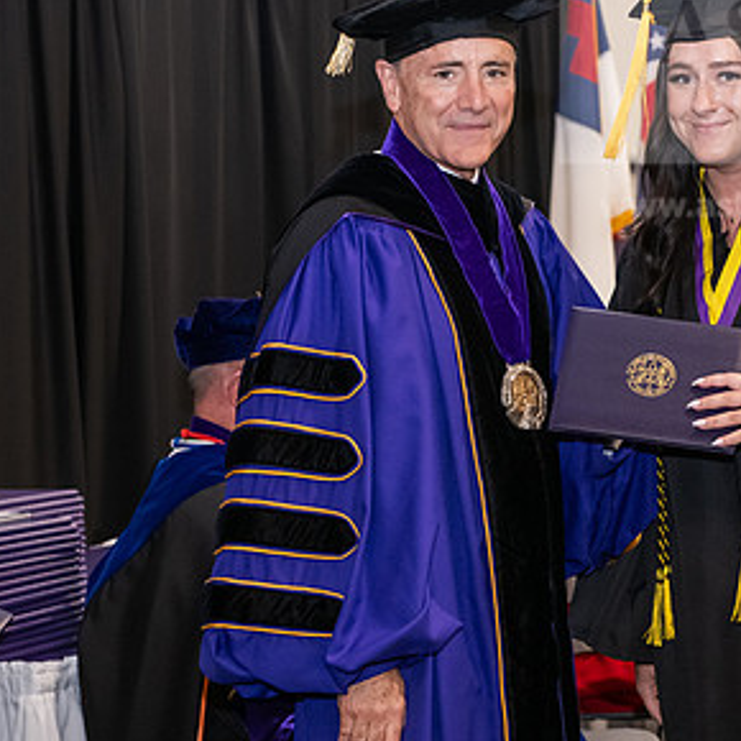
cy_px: 259
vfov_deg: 14.6
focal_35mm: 119
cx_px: 483
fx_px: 2882
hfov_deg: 14.6
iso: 2500
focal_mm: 70
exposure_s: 1/125
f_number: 5
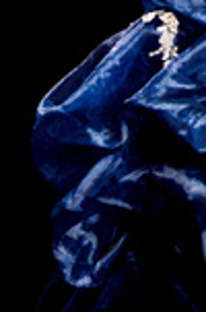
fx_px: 1996
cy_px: -84
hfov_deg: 5.8
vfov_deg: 8.8
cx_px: 325
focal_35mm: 231
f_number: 16
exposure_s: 1/200
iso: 200
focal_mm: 31
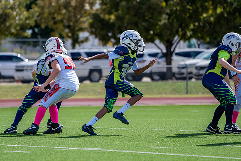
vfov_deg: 4.3
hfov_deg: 6.4
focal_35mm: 321
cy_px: 81
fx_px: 2147
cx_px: 104
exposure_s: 1/2500
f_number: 5.6
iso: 640
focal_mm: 276
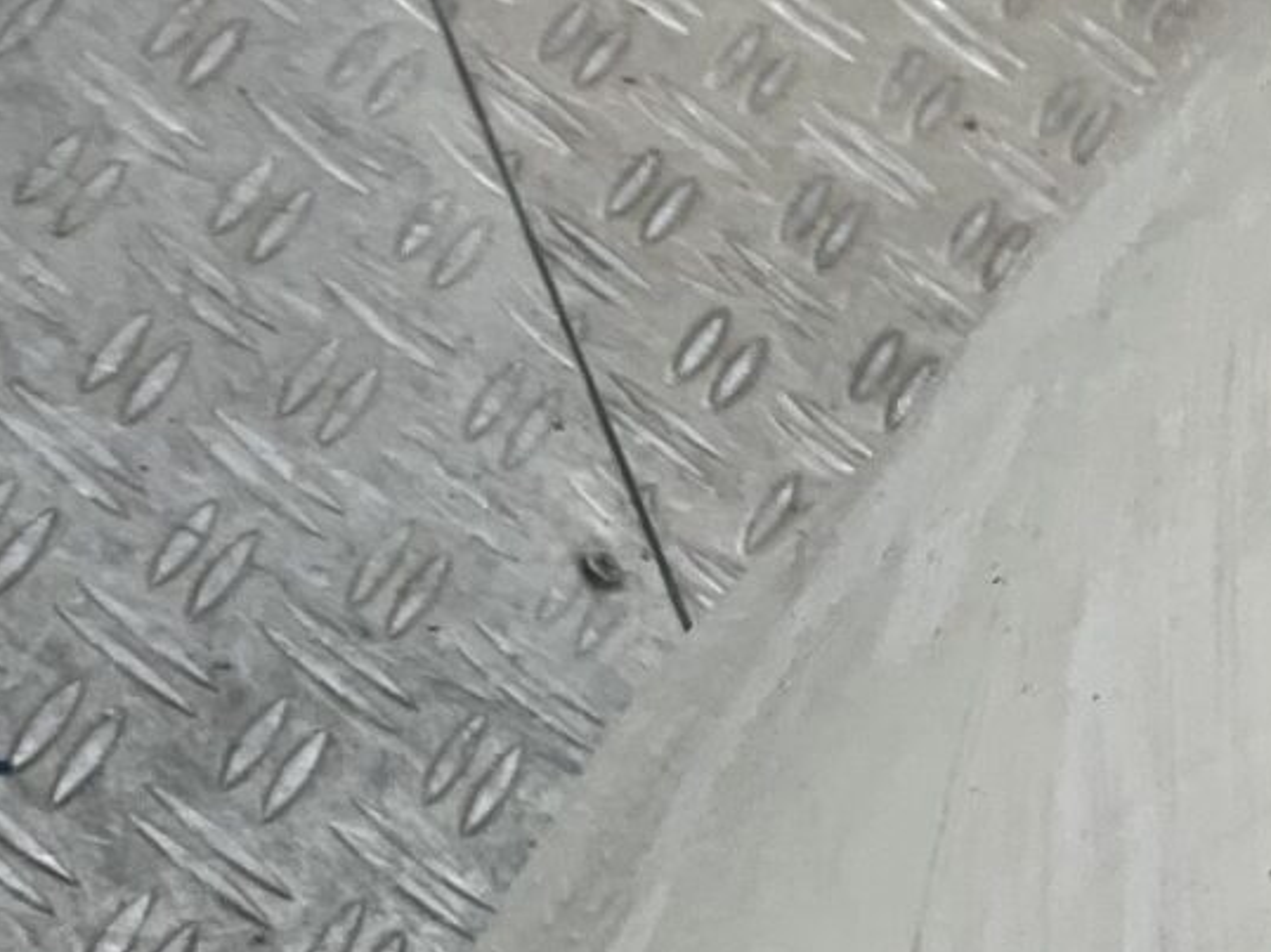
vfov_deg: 10.5
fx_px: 5065
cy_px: 1207
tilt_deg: -46.3
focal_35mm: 138
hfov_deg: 14.1
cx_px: 57
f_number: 1.8
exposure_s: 1/120
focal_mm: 3
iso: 20
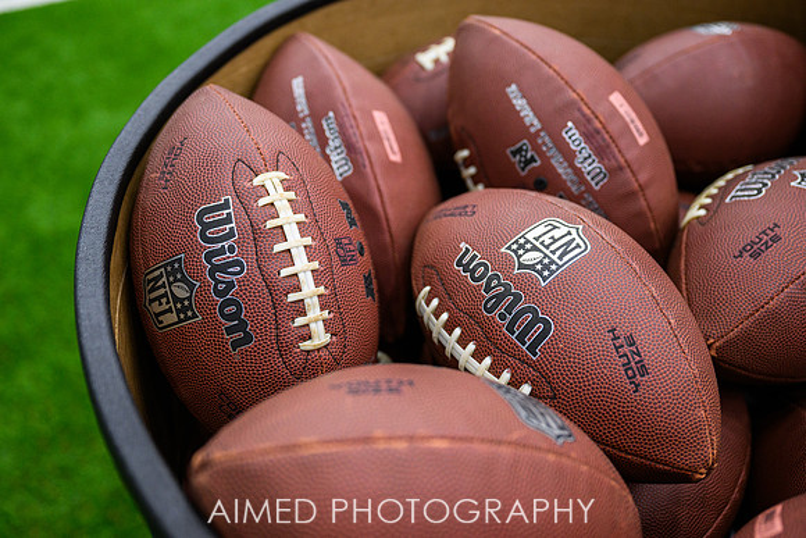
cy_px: 269
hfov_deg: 52.3
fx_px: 821
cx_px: 411
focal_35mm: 37
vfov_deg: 36.3
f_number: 2.8
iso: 1250
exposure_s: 1/200
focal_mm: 34.5
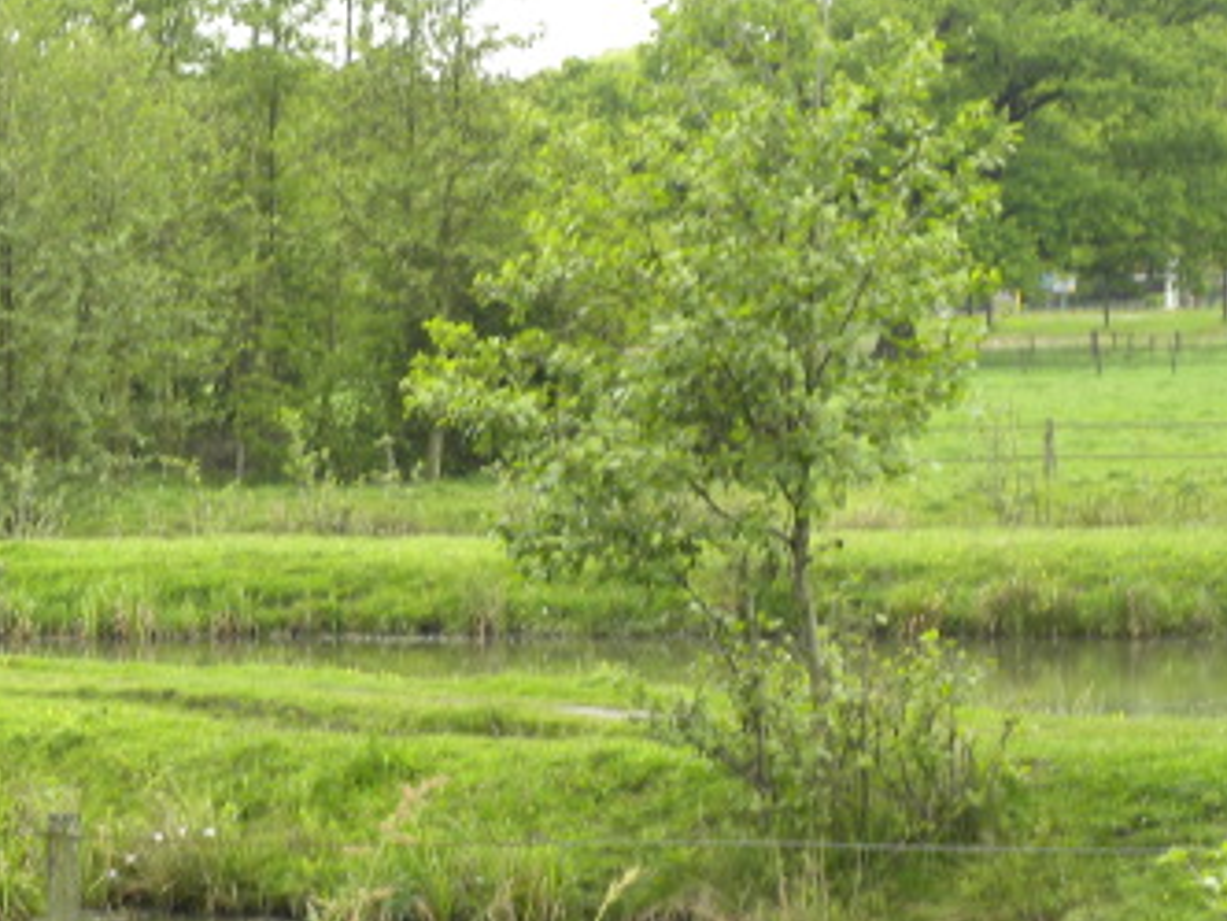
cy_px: 581
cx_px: 129
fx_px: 5813
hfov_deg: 12.0
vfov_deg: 9.0
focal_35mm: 164
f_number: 4
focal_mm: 15.1
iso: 64
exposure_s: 1/68.2
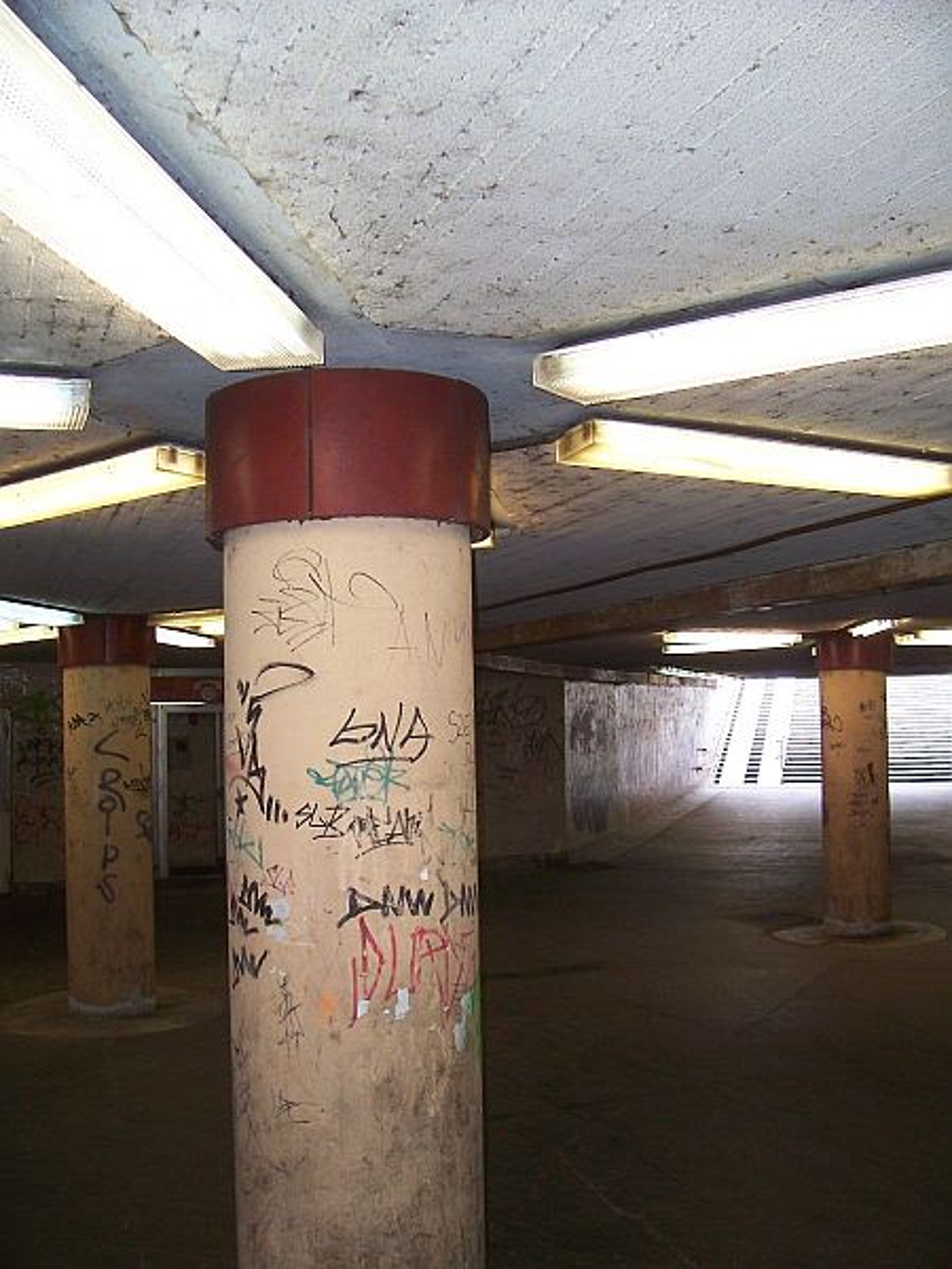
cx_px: 476
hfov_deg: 41.8
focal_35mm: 34
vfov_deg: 54.0
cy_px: 634
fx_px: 1247
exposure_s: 1/60
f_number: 2.7
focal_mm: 5.6
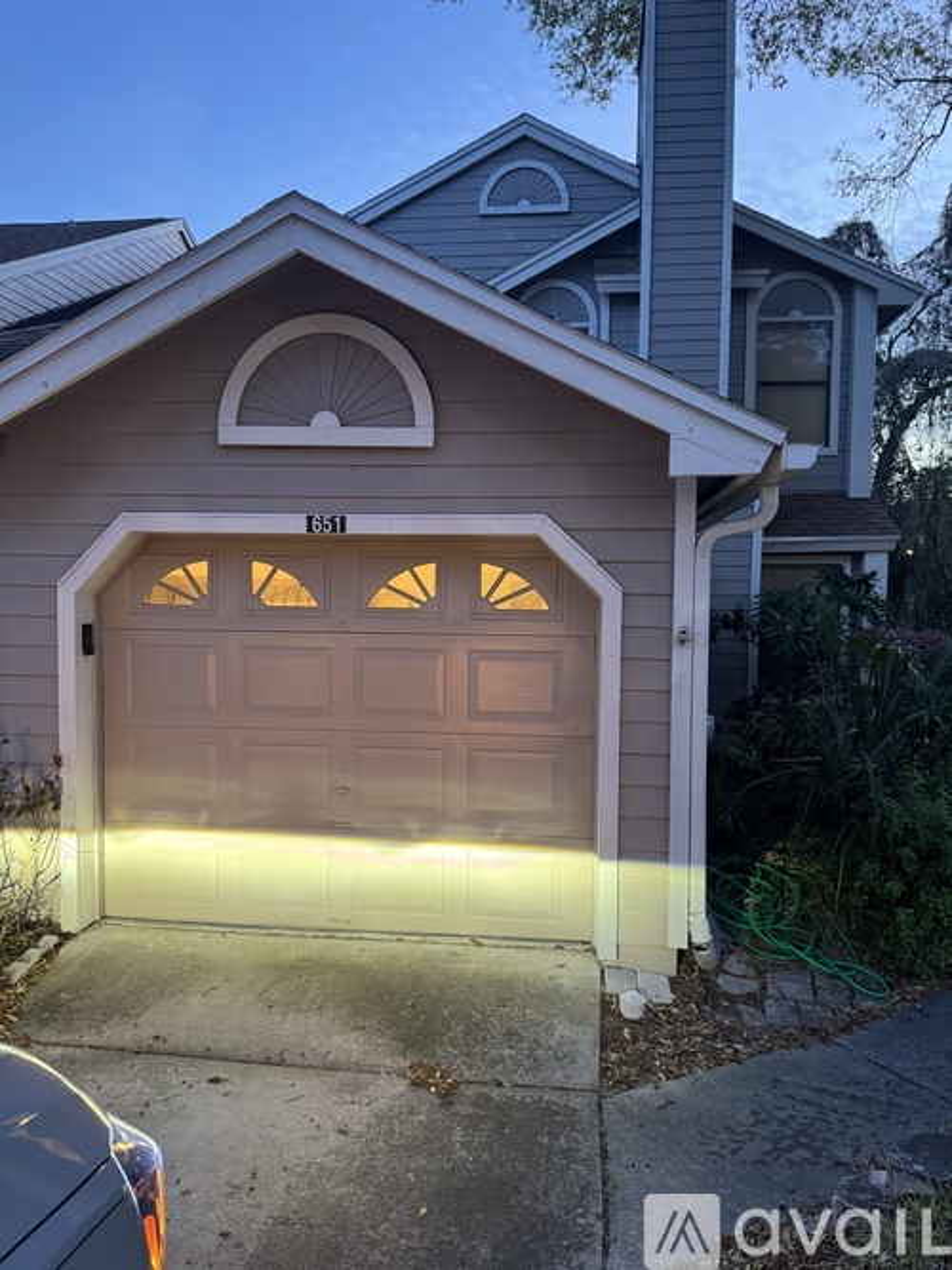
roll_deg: -0.5
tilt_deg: -2.9
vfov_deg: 71.6
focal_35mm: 24
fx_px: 880
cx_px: 476
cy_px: 635
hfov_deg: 56.8
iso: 500
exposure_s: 1/60
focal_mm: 6.76
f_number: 1.78
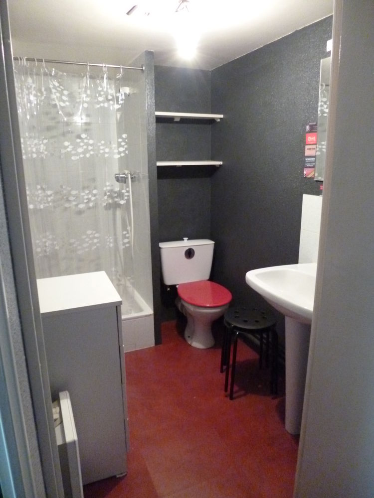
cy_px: 249
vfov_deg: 71.6
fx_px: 346
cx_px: 187
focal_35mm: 24
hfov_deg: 56.8
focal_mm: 4.3
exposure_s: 1/20
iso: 800
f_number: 2.5
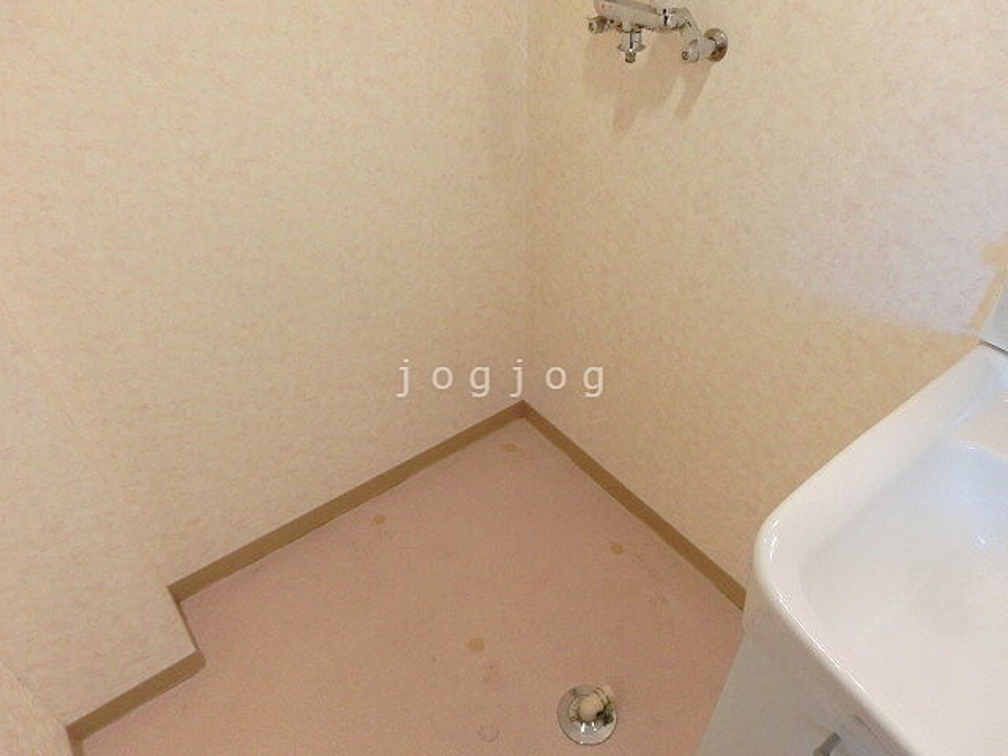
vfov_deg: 56.8
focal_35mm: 24
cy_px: 378
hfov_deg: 71.6
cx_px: 504
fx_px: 699
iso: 500
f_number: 3
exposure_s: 1/125
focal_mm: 4.24
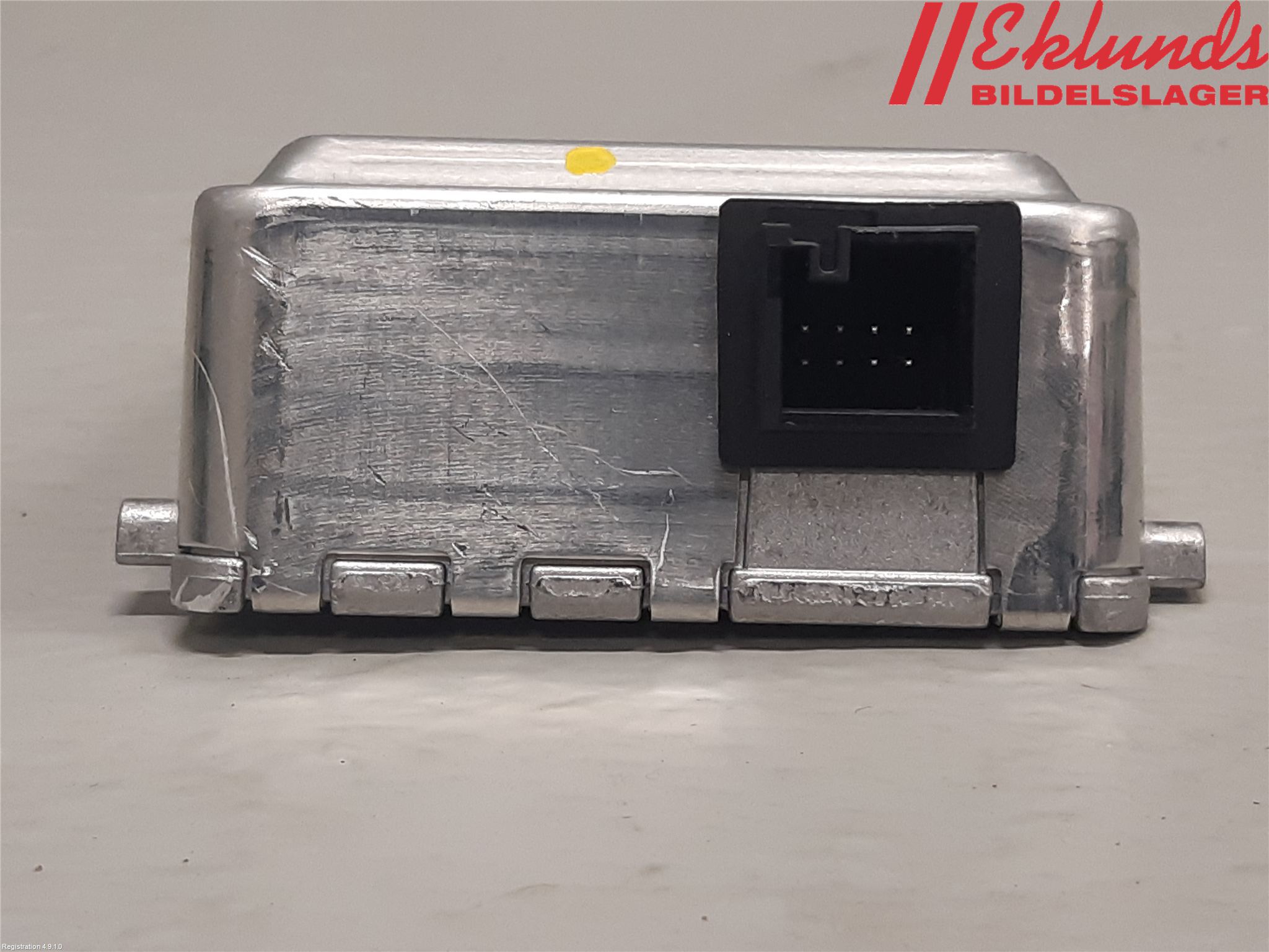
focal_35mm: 26
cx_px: 634
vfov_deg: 53.1
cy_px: 476
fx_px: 953
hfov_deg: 67.3
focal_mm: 3.93
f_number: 1.7
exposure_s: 1/50
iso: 100
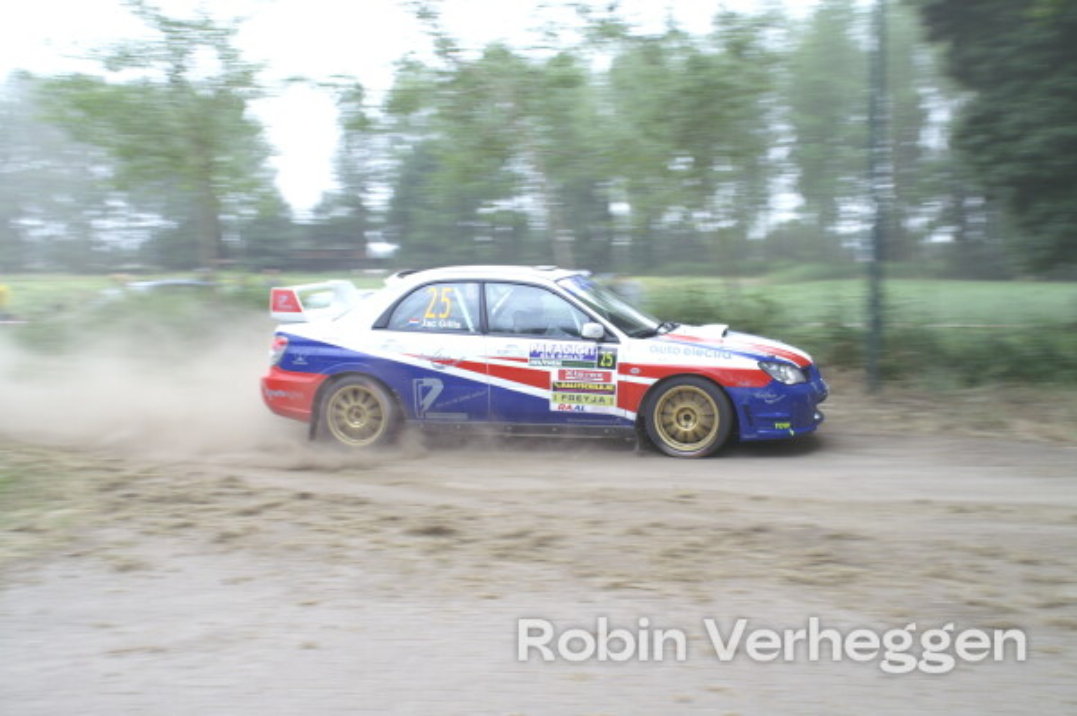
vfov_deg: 31.8
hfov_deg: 46.4
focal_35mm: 42
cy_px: 358
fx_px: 1255
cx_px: 538
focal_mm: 28
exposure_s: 1/60
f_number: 5
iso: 100
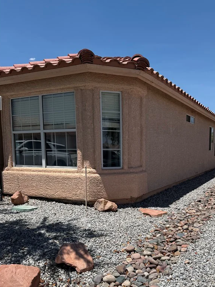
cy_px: 179
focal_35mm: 32
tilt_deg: -5.7
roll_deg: -0.1
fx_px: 265
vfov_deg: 56.1
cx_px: 138
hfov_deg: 43.7
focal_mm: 6.76
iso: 80
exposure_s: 1/7353
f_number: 1.78
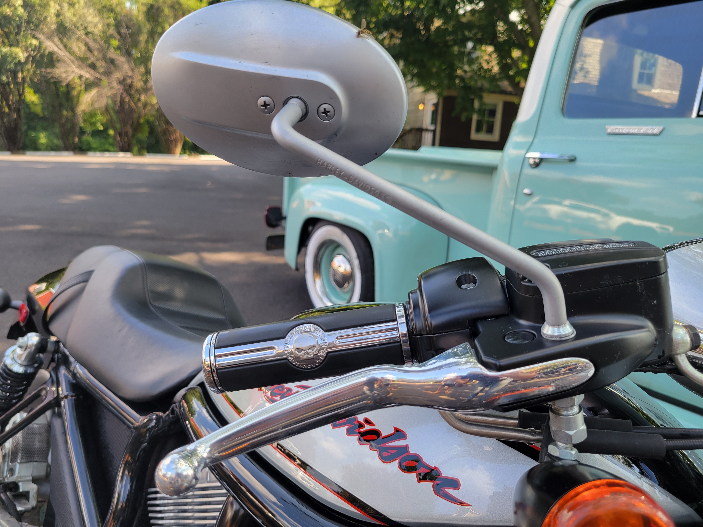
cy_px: 264
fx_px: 528
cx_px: 352
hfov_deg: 67.3
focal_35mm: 26
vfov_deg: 53.1
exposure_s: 1/279
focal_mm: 5.4
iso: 40
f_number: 1.8
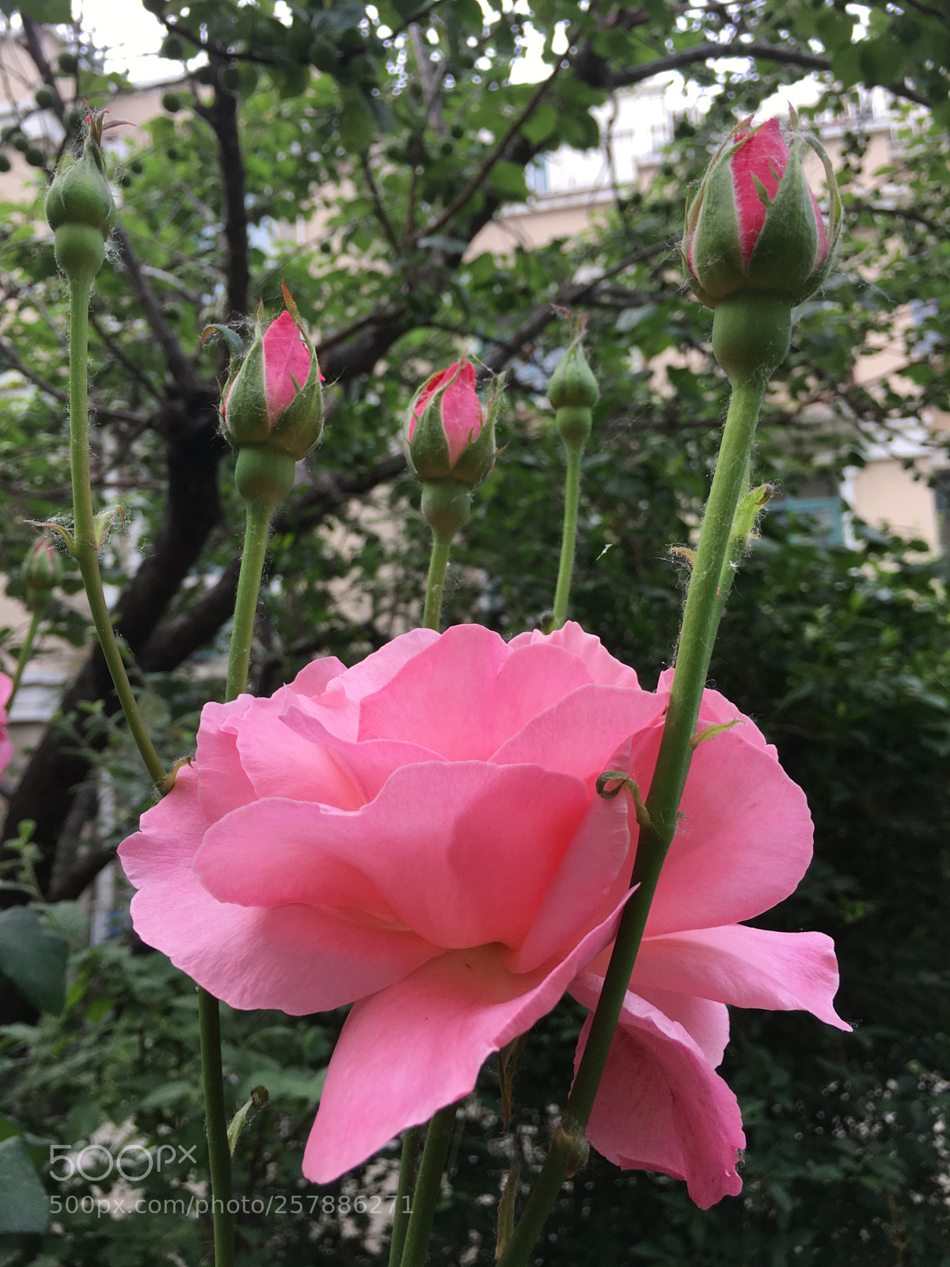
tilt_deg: +9.7
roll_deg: +3.1
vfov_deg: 61.7
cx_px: 475
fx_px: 1061
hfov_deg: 48.2
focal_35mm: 29
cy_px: 634
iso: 25
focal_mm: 4.15
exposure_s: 1/228
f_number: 2.2
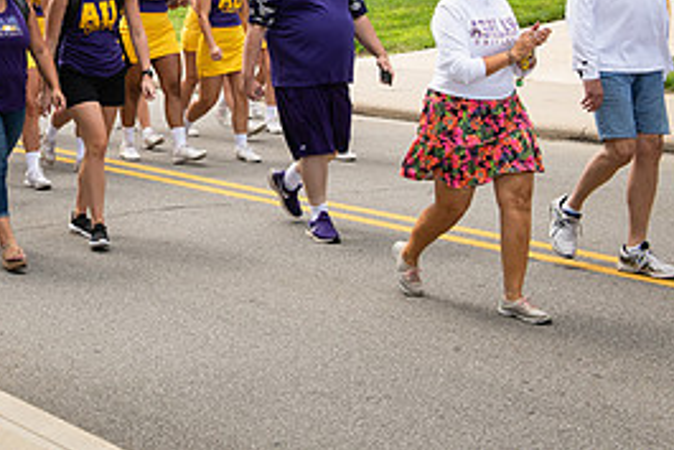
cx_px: -33
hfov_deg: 21.2
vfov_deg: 14.6
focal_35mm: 92
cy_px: -37
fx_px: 1723
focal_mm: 42
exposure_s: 1/400
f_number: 6.3
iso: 320
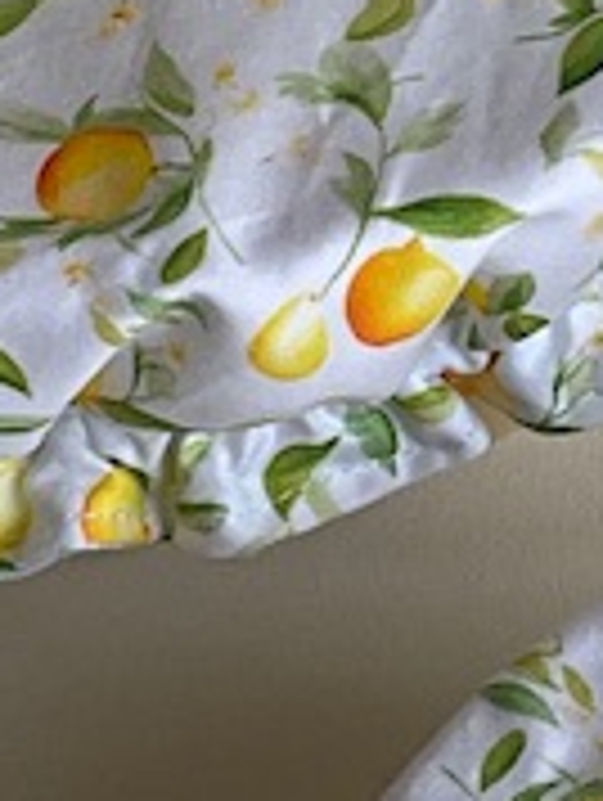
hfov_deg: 7.0
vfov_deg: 9.4
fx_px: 4820
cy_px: -207
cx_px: 1035
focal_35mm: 208
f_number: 1.8
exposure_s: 1/236
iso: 20
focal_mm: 3
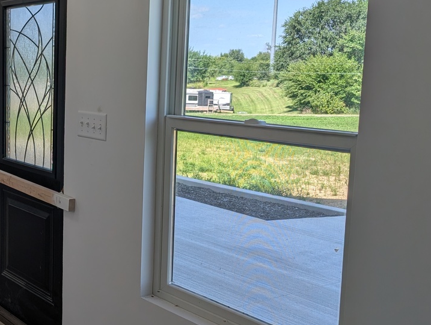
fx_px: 599
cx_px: 9
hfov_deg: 36.0
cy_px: 131
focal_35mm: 48
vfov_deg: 30.3
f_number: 1.68
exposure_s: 1/419
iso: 22
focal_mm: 6.9
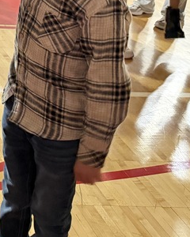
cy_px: 10
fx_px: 562
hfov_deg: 15.5
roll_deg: -1.9
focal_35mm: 80
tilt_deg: -20.7
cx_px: -184
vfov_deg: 23.0
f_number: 1.78
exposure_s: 1/30
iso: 1000
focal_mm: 6.76
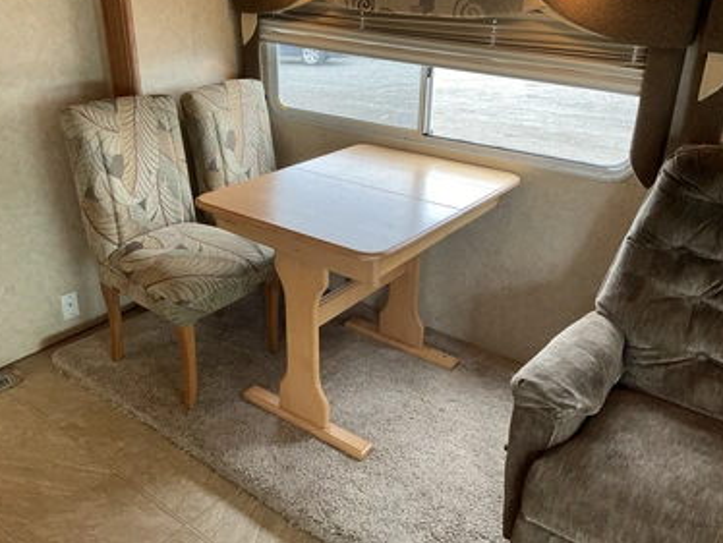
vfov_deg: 45.5
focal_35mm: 31
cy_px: 261
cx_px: 342
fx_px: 648
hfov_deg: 58.3
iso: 64
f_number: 1.8
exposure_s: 1/108
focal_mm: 3
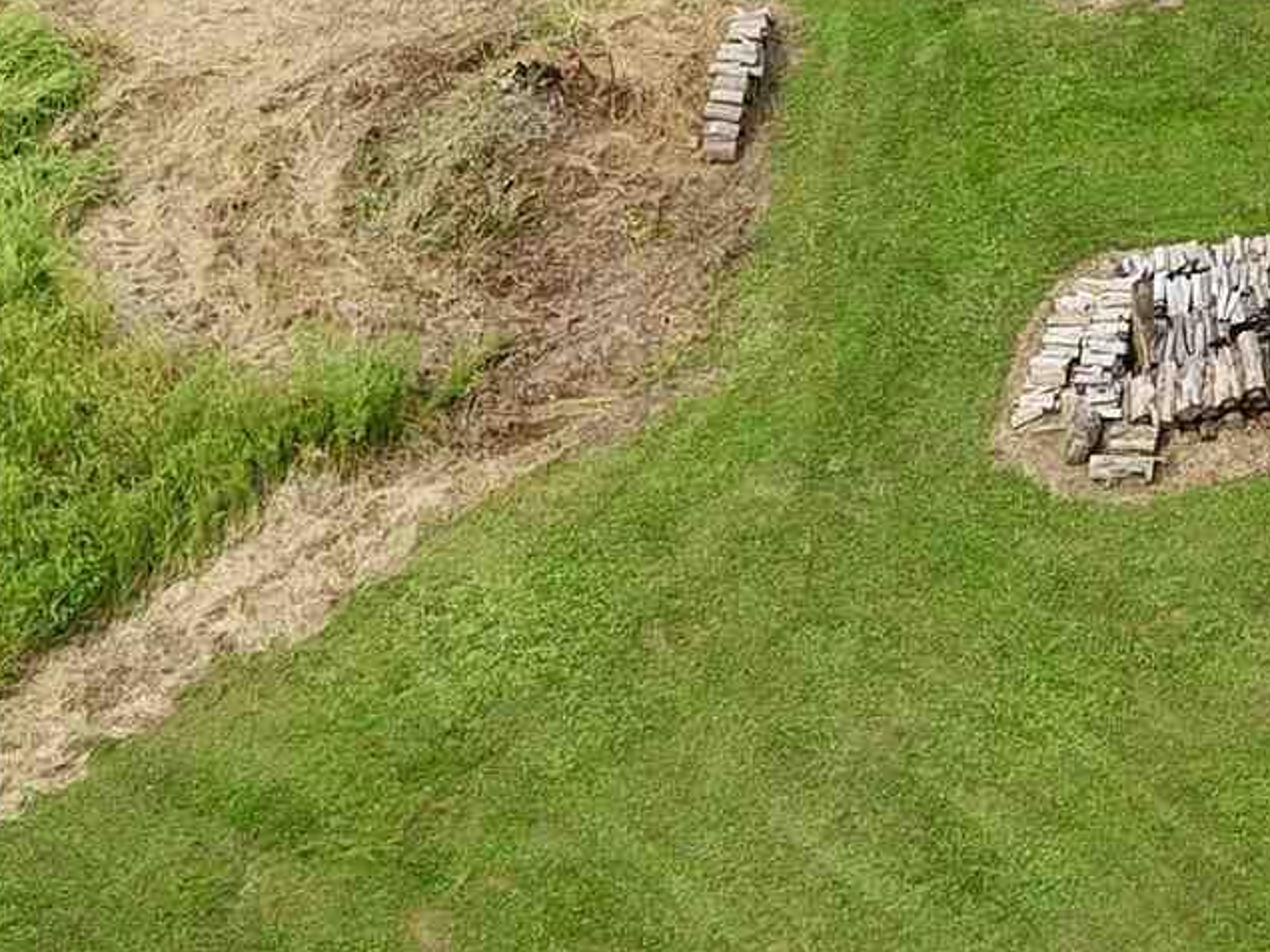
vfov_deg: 11.1
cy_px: -1199
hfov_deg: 16.0
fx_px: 4256
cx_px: 1697
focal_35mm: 116
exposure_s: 1/3200
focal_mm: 8.67
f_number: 1.8
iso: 220
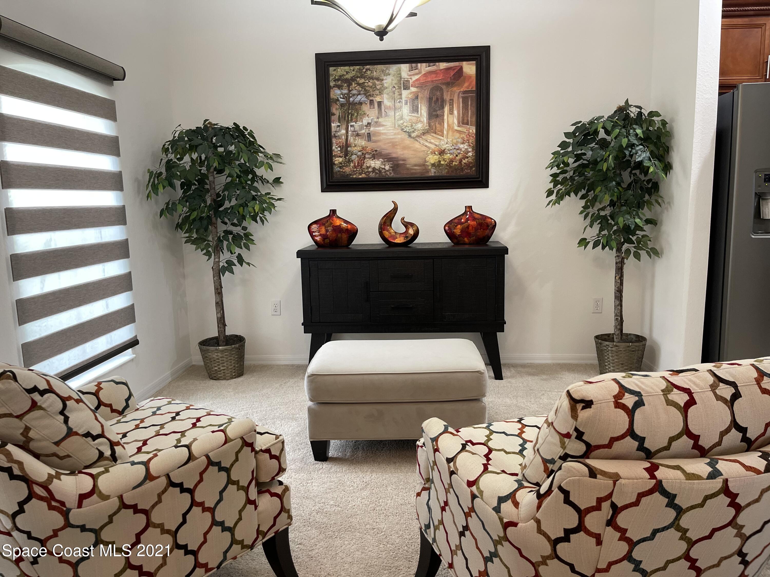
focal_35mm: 26
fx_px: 578
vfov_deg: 53.1
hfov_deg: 67.3
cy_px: 288
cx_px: 385
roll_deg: +1.2
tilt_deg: -9.8
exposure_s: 1/60
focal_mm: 5.1
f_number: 1.6
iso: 250
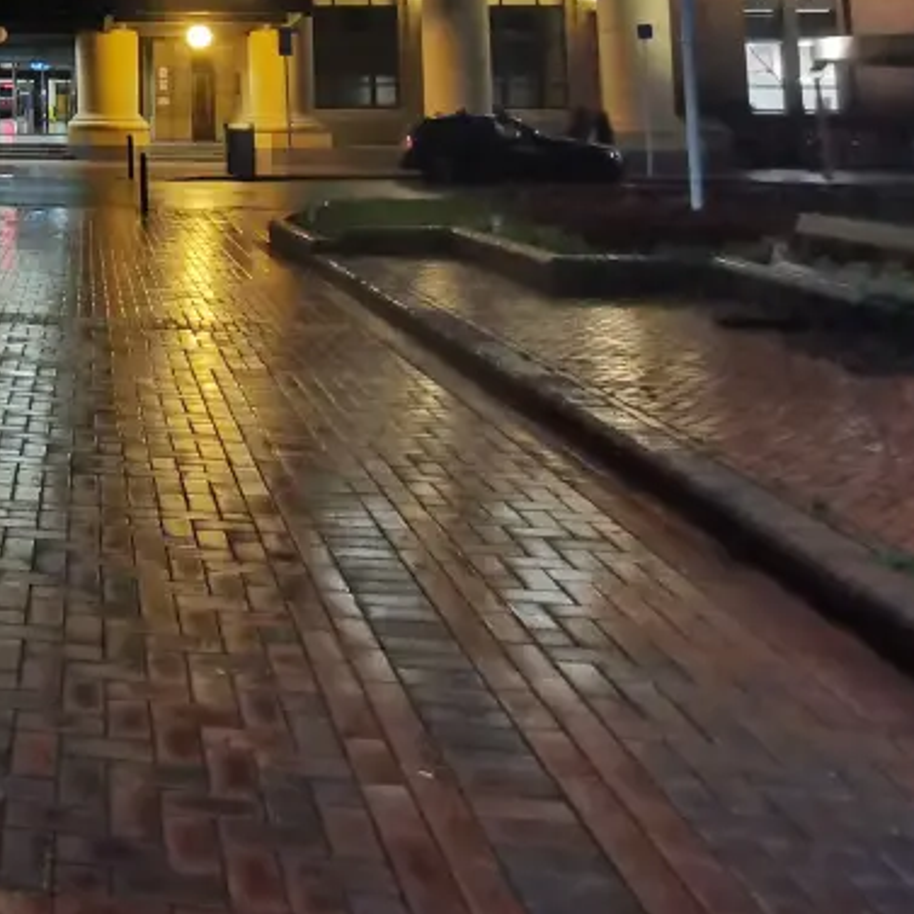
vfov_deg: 33.4
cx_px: -78
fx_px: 1344
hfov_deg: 33.1
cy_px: -56
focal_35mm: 45
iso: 800
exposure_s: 1/30
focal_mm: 2.35
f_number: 2.2
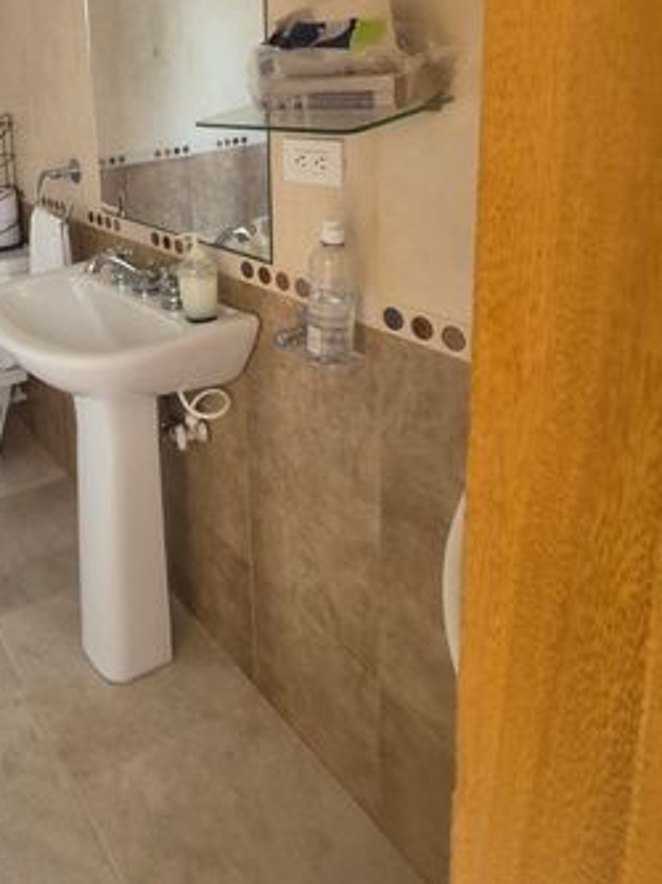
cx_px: 11
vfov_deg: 63.2
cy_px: 216
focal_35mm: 26
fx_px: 664
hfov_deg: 45.4
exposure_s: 1/50
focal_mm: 1.74
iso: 320
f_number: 2.2
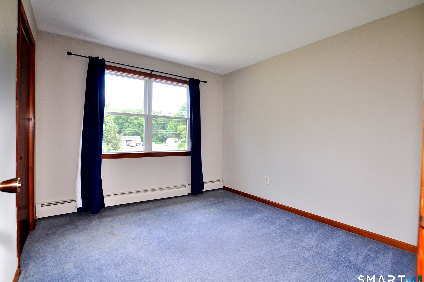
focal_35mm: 16
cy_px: 137
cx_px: 199
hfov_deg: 96.6
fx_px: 188
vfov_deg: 73.7
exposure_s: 1/60
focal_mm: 10
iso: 400
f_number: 5
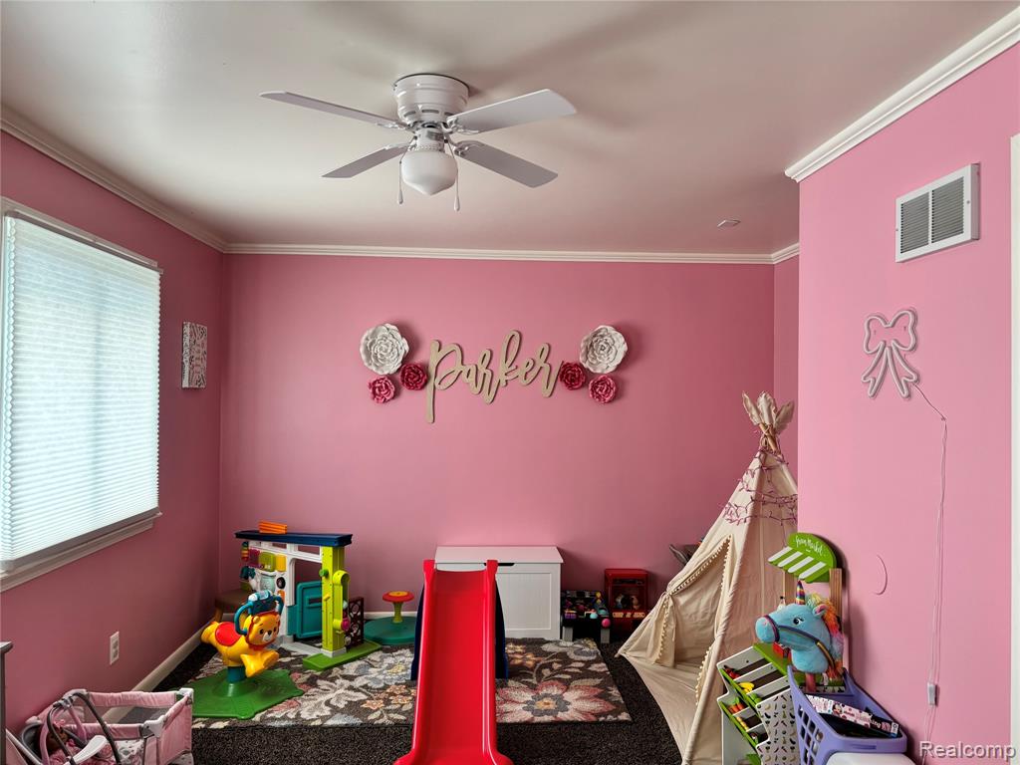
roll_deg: -0.4
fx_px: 766
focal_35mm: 26
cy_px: 382
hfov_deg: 67.3
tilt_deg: +1.0
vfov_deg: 53.1
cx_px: 510
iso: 125
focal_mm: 5.96
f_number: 1.6
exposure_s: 1/110
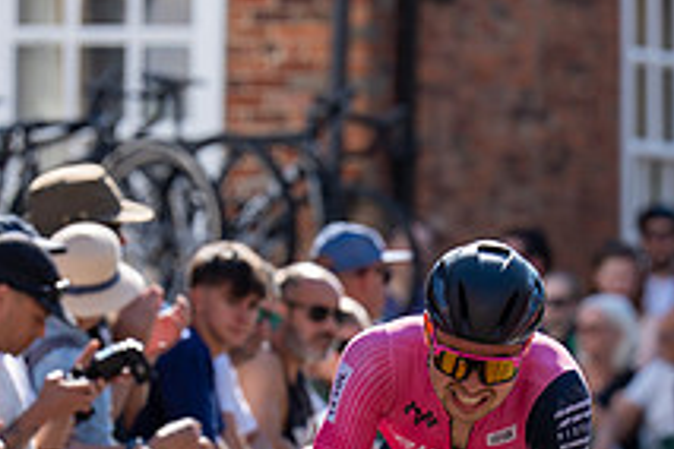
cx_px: 506
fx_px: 10072
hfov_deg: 3.8
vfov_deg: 2.6
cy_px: 513
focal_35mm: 538
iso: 125
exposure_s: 1/1000
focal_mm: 178
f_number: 3.5
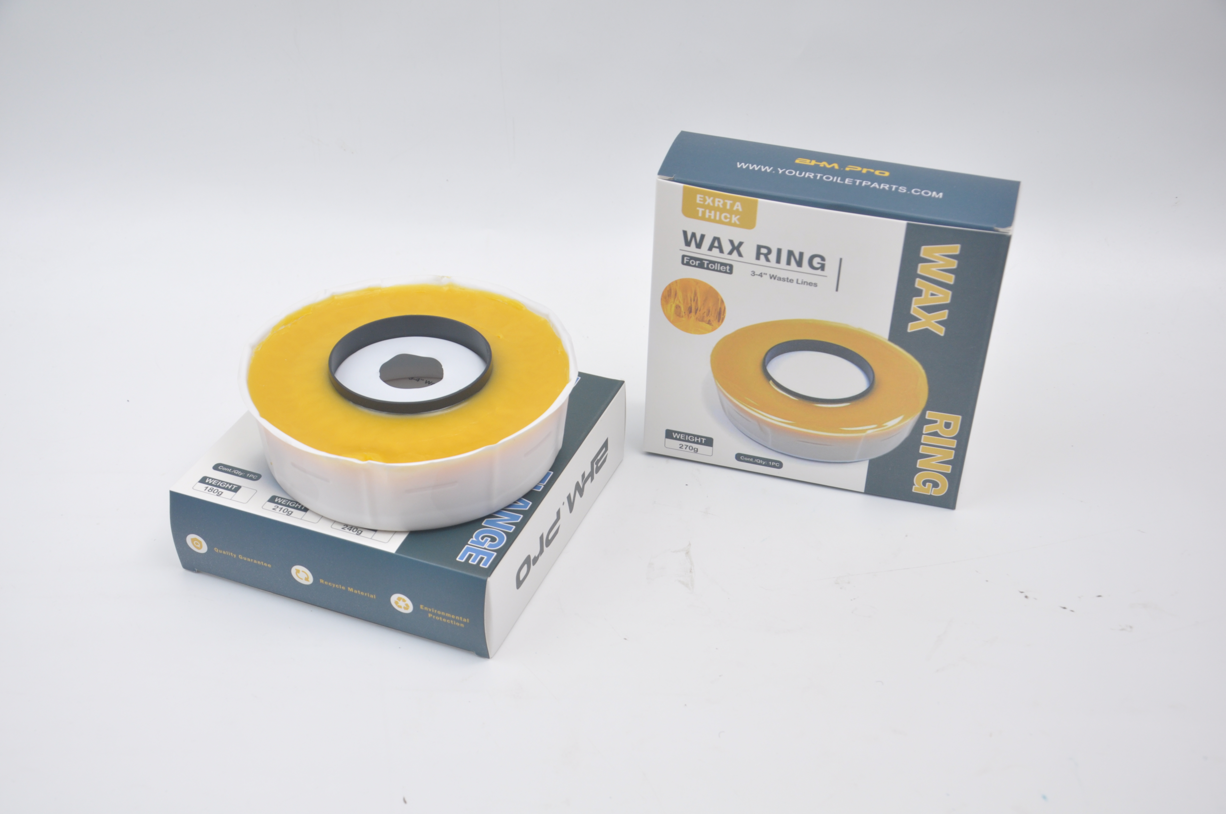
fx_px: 1735
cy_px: 407
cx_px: 613
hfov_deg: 38.9
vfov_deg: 26.4
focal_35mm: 51
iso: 320
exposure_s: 1/80
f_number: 6.3
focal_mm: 34
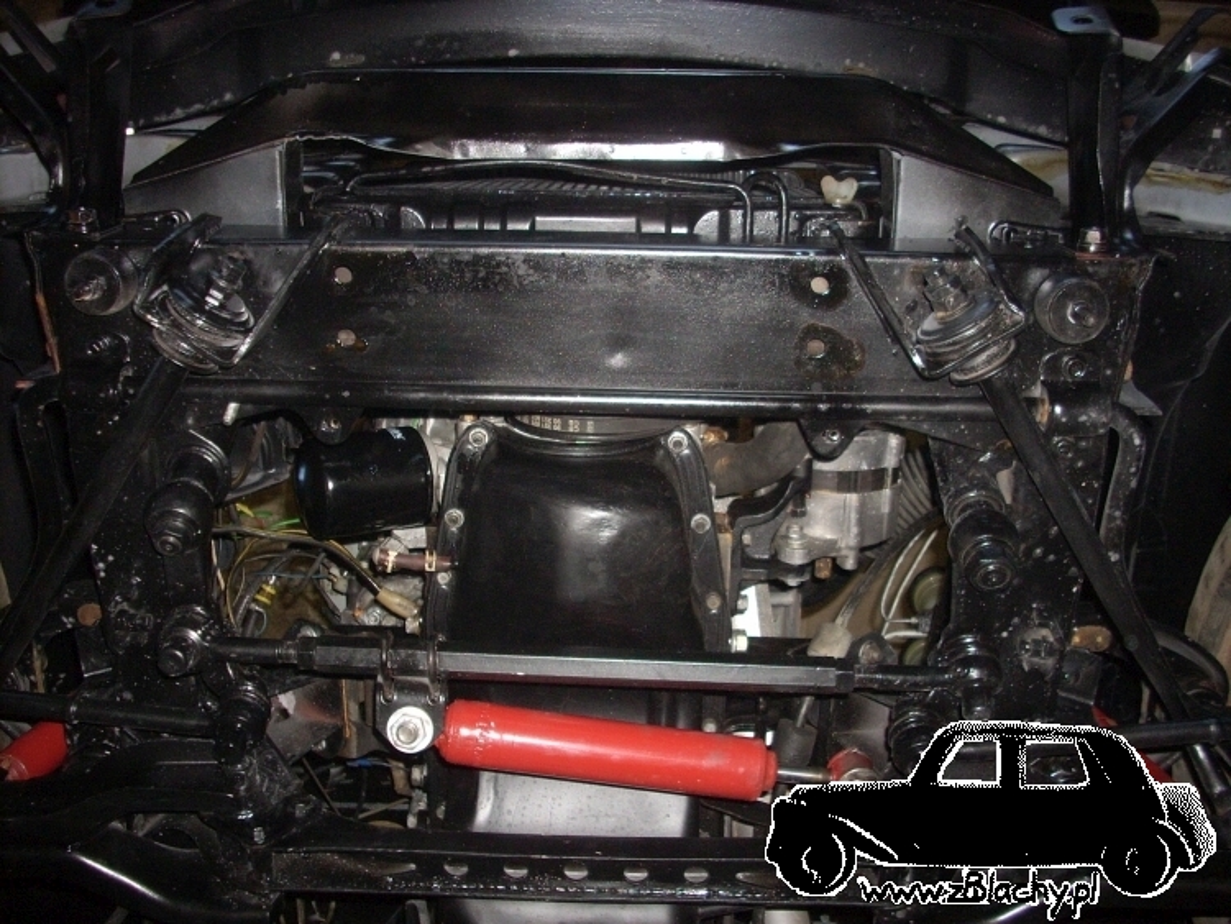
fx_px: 1316
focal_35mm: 37
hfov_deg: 50.1
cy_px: 462
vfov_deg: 38.7
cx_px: 616
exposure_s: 1/60
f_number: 2.8
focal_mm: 6.2
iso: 200
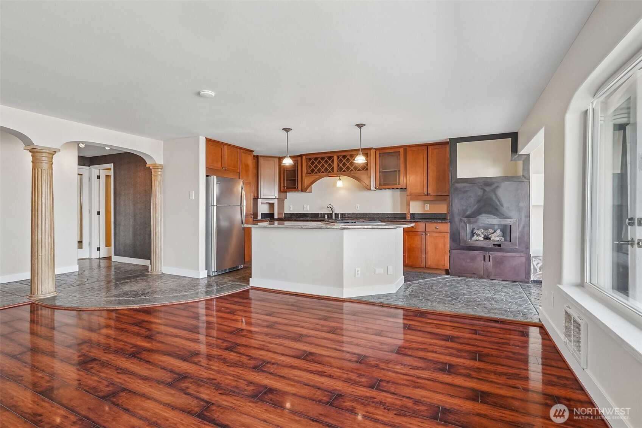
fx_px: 285
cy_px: 214
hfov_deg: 96.7
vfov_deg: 73.7
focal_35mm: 16
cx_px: 321
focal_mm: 16
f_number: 8
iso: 1600
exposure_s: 1/25
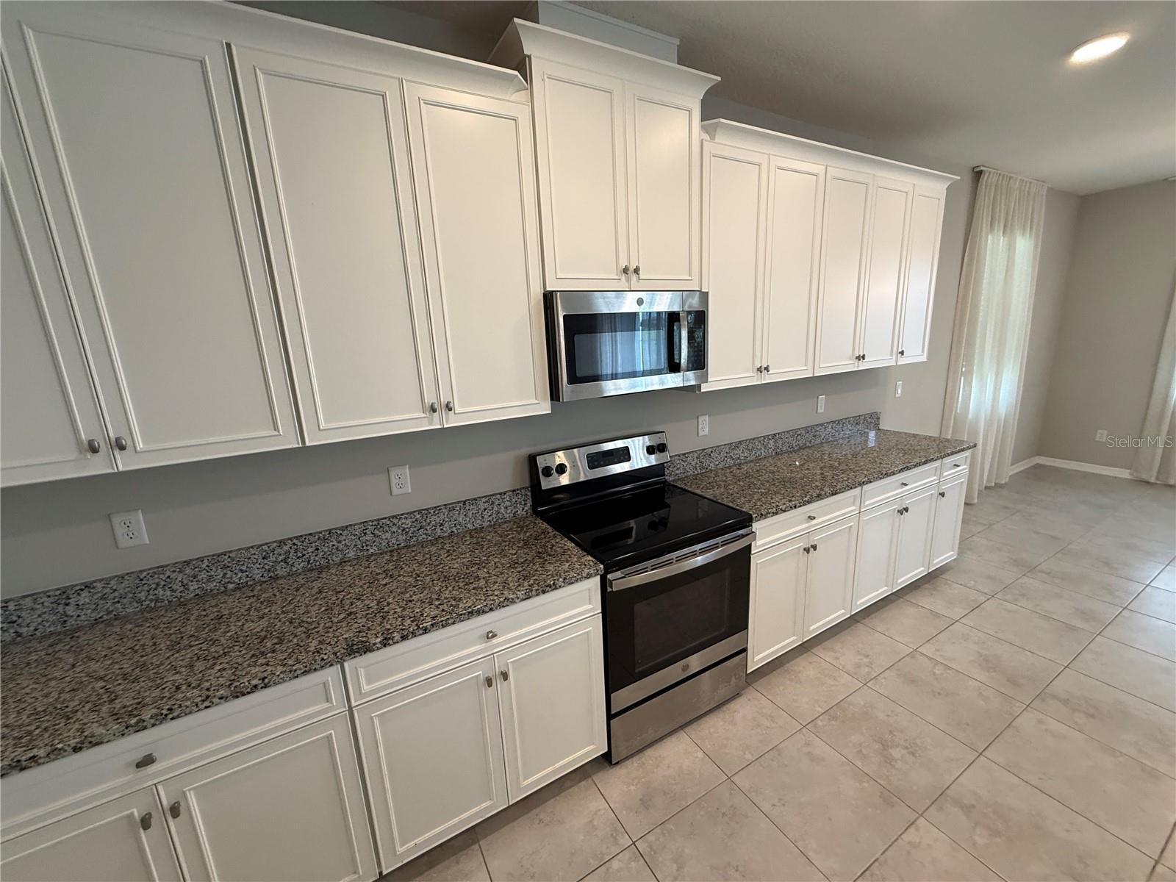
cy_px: 441
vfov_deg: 85.7
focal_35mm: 14
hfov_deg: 102.1
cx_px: 588
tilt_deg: -6.3
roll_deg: +5.3
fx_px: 476
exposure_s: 1/120
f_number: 2.2
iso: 160
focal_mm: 2.22
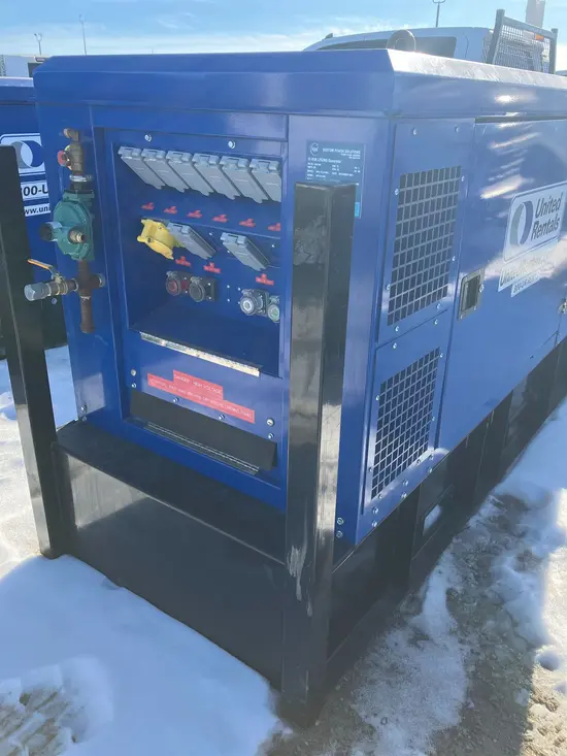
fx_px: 611
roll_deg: -0.3
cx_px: 284
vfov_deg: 63.4
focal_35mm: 28
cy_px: 378
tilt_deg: -22.0
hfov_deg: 49.8
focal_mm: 3.99
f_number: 1.8
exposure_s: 1/615
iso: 32
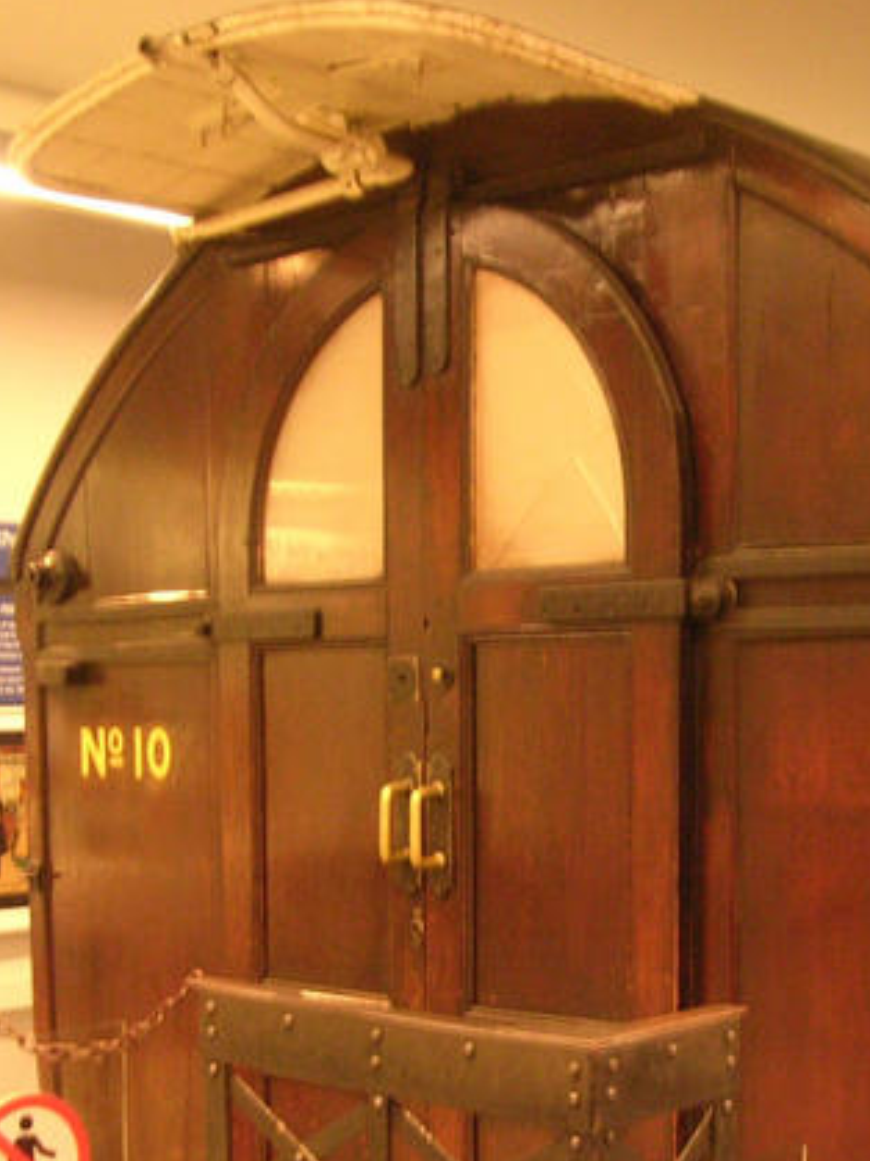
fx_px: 1945
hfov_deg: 25.2
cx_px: 521
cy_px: 878
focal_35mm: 58
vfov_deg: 32.6
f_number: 2.8
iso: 400
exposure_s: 1/1.8
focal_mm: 5.8
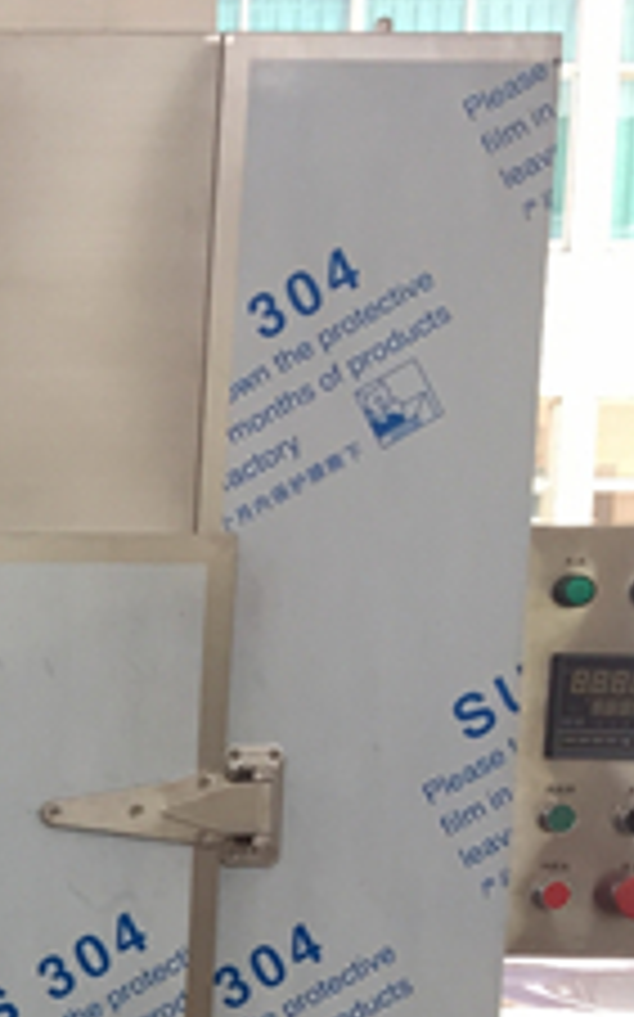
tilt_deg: -7.3
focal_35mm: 102
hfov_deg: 11.2
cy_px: 1004
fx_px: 2823
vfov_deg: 19.8
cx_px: -778
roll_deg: -1.2
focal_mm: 4.15
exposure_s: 1/100
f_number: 2.2
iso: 32
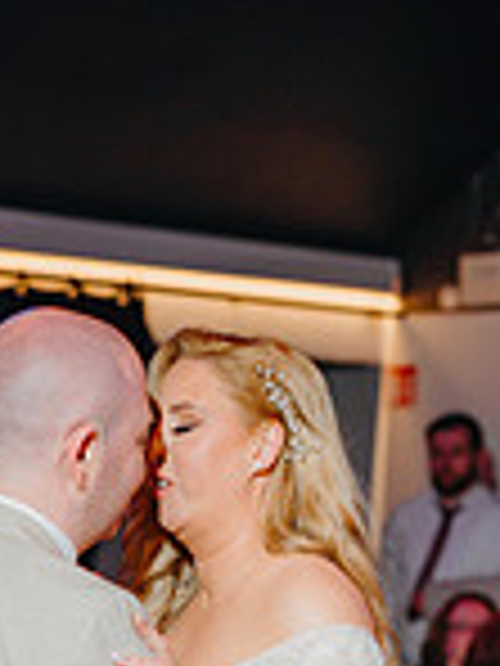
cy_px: 760
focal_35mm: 102
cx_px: 140
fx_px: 1964
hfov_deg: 14.5
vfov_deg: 18.4
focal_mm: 35
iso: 100
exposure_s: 1/200
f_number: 1.8
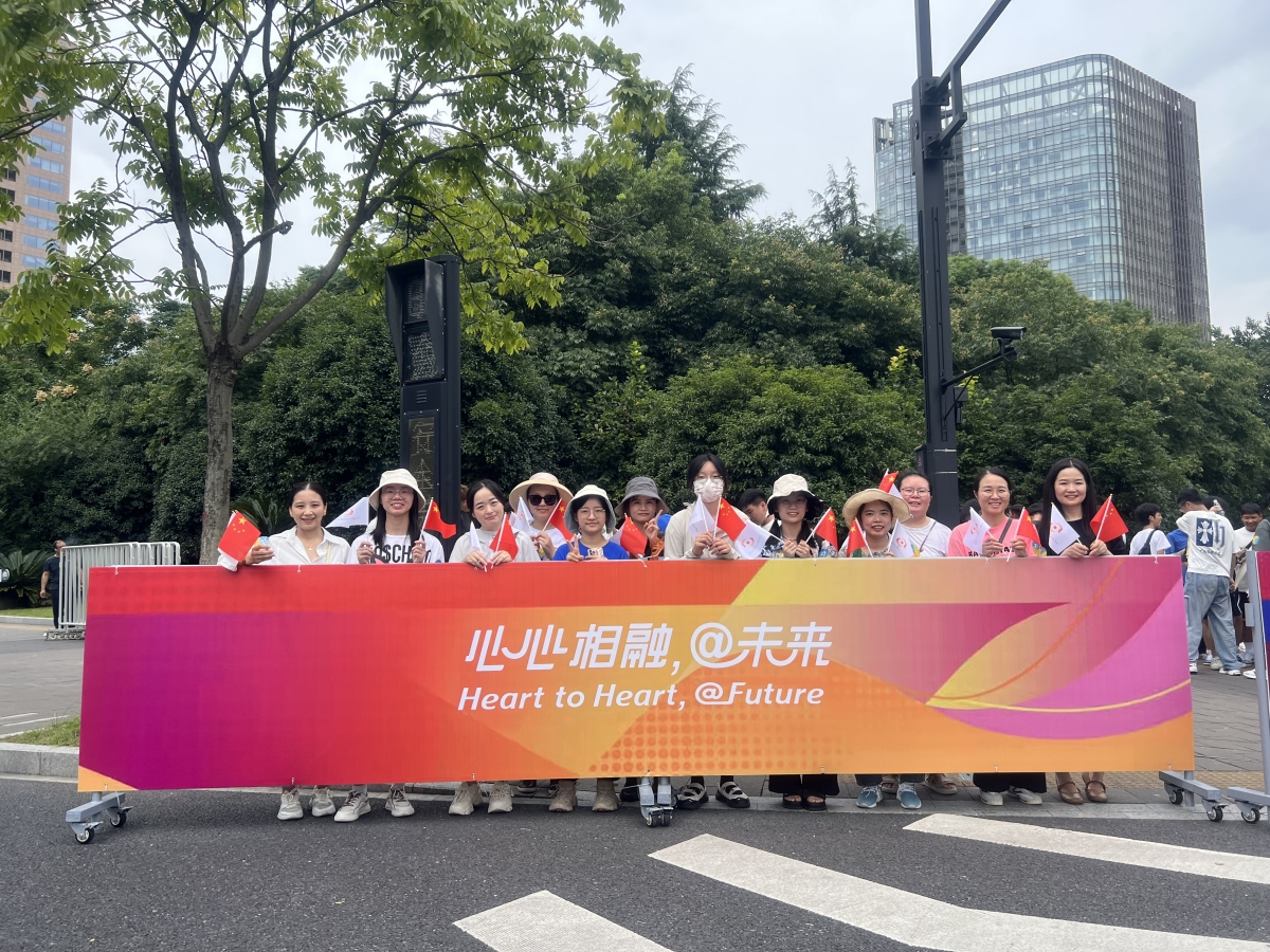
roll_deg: +0.7
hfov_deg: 67.3
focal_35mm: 26
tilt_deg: +6.8
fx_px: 954
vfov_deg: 53.1
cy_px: 476
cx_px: 635
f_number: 1.5
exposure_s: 1/1280
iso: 50
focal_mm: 5.7
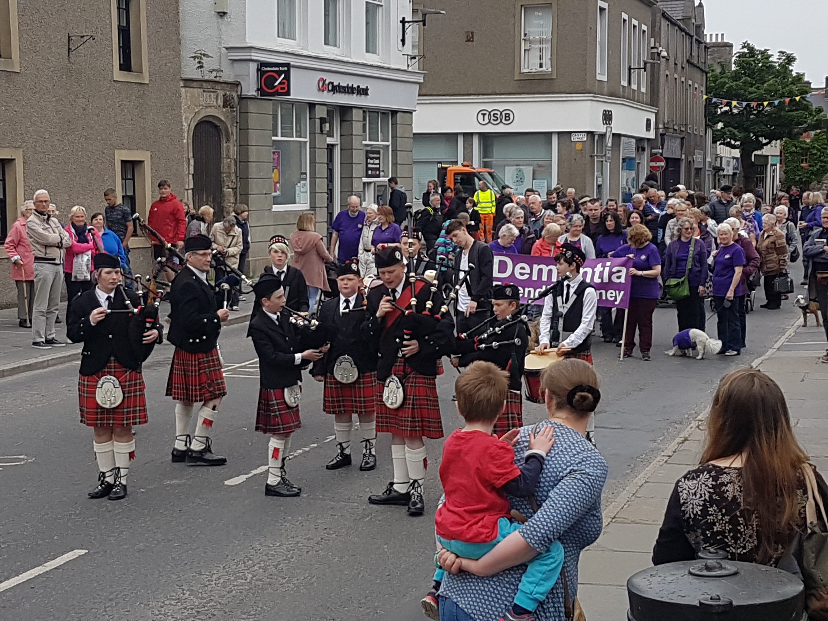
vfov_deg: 53.1
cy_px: 310
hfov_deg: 67.3
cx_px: 414
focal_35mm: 26
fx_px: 622
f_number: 1.7
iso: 40
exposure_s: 1/948
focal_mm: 4.2
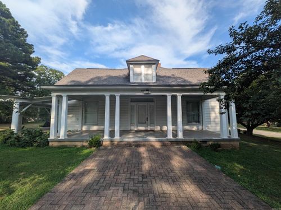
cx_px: 140
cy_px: 105
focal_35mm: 14
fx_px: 114
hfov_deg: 102.1
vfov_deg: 85.7
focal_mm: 1.83
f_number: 2.2
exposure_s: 1/1081
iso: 49
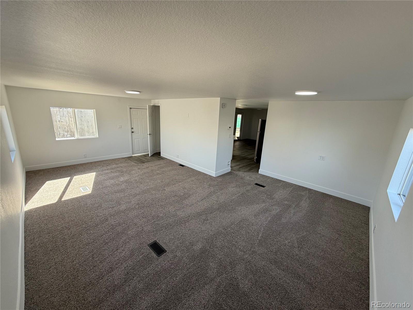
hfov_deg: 102.1
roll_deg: -3.0
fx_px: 167
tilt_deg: -14.3
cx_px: 206
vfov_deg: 85.7
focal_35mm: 14
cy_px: 155
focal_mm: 2.22
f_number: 2.2
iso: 64
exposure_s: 1/99
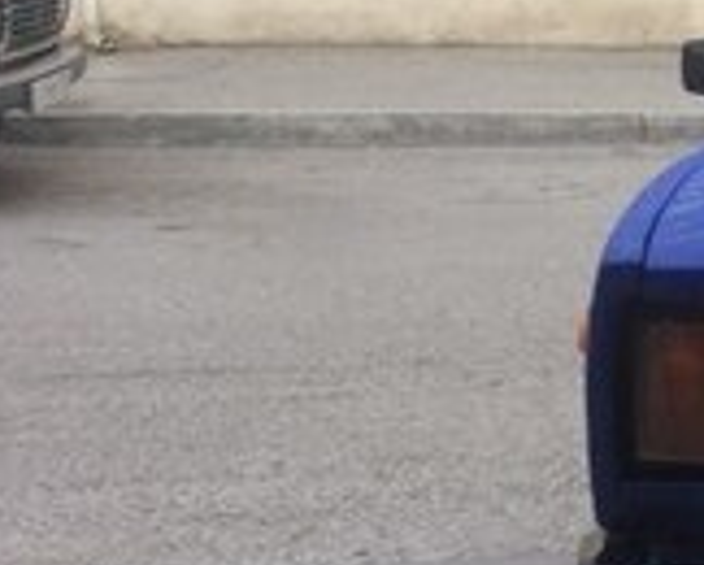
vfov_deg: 13.4
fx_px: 2399
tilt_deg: -8.9
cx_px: 1312
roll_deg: -0.4
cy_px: 206
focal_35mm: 115
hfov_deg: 14.5
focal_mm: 4.15
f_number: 2.2
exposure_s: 1/110
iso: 32
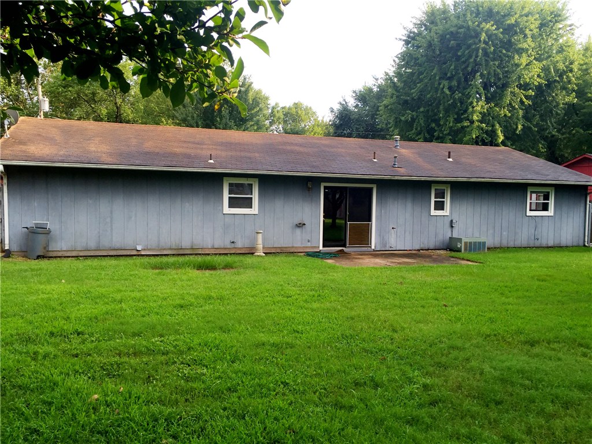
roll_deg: -2.7
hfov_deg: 61.7
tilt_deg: -3.3
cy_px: 222
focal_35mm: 29
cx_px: 296
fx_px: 496
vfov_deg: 48.2
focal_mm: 4.15
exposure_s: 1/590
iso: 32
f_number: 2.2
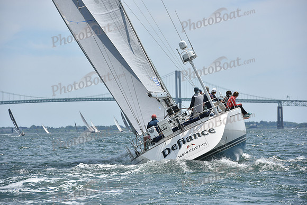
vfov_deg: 6.9
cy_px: 102
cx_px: 154
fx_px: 1706
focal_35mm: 200
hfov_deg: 10.3
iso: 250
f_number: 8
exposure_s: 1/1250
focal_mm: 200
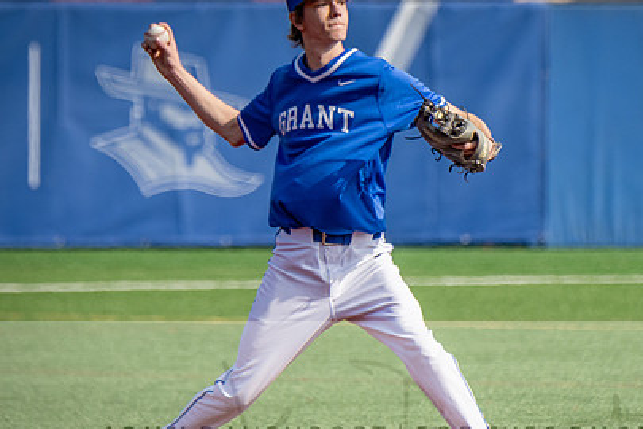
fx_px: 13180
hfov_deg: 2.8
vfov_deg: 1.9
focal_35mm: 738
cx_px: 350
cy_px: 205
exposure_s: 1/1600
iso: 250
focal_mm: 330
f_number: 5.6
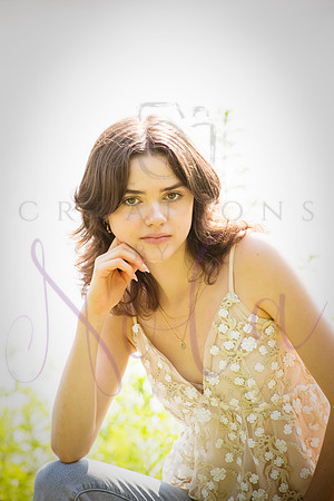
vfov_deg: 10.3
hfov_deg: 6.9
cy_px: 250
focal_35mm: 200
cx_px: 167
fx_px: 2783
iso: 400
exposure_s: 1/320
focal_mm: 200
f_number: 8
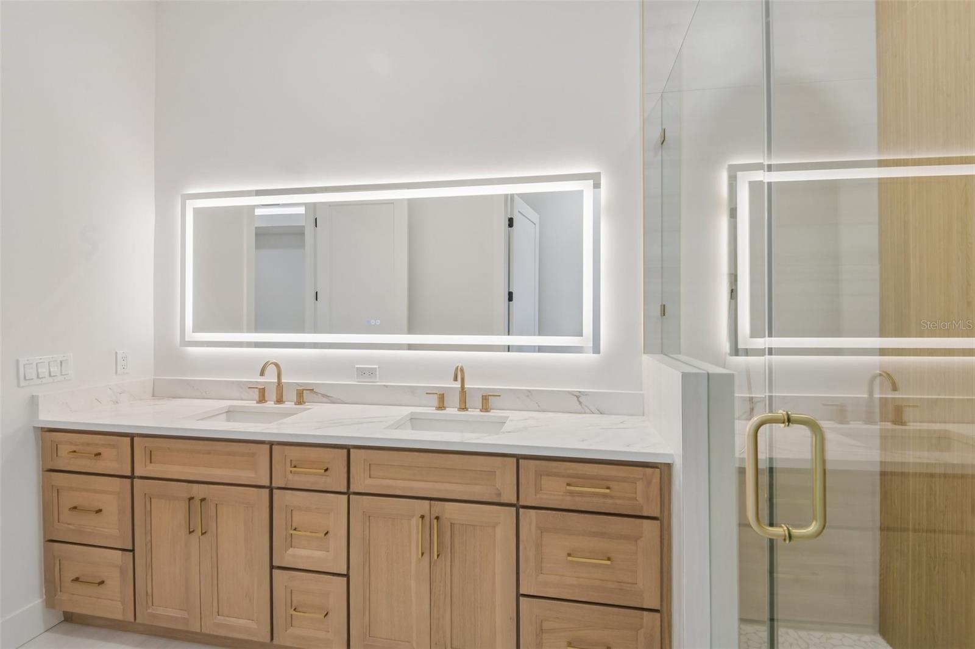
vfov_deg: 73.7
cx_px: 488
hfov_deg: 96.7
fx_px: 433
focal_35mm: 16
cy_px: 324
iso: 400
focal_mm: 16
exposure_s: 1/50
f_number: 8
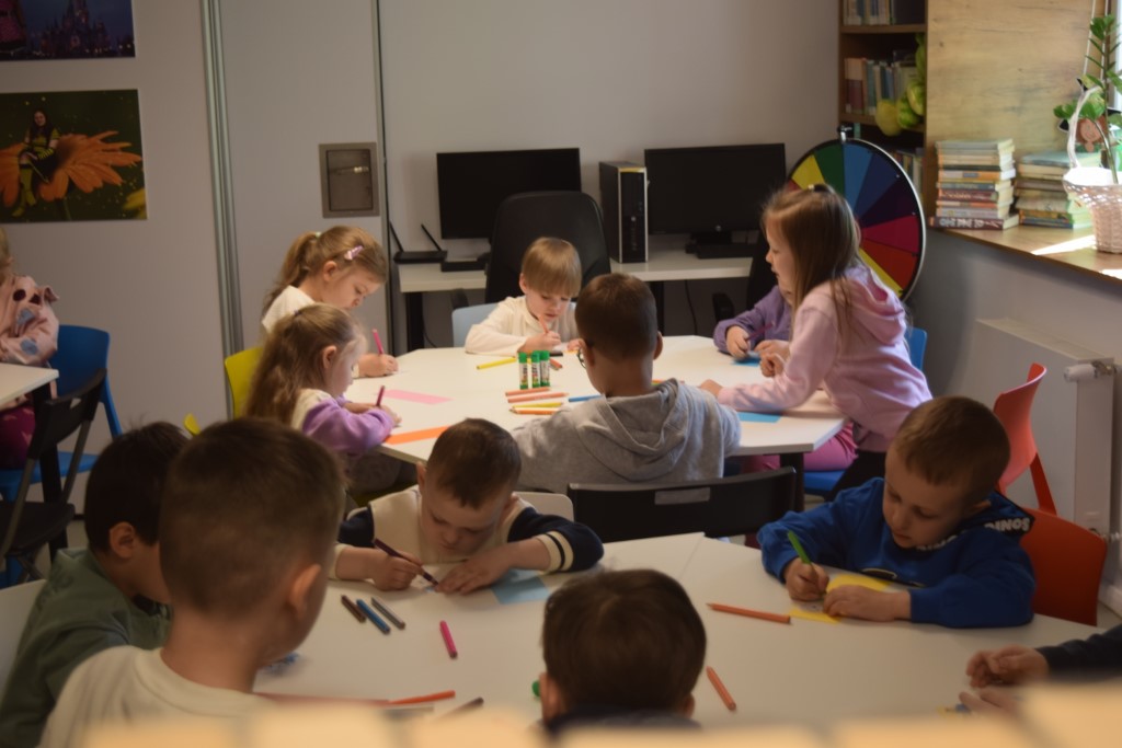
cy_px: 374
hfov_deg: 35.0
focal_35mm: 57
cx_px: 561
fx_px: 1777
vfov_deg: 23.8
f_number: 4.8
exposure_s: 1/80
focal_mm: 38
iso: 400
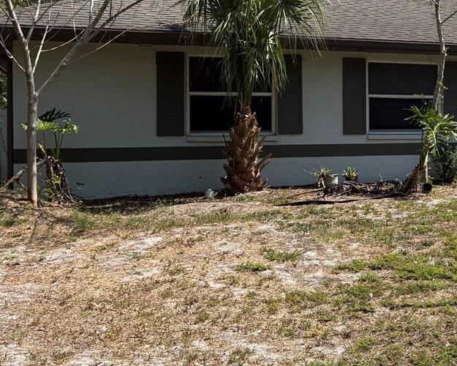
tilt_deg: +1.6
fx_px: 879
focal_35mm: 65
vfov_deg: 23.4
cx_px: 573
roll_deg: +0.6
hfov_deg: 25.6
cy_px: 123
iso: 50
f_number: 1.6
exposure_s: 1/3448
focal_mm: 5.96
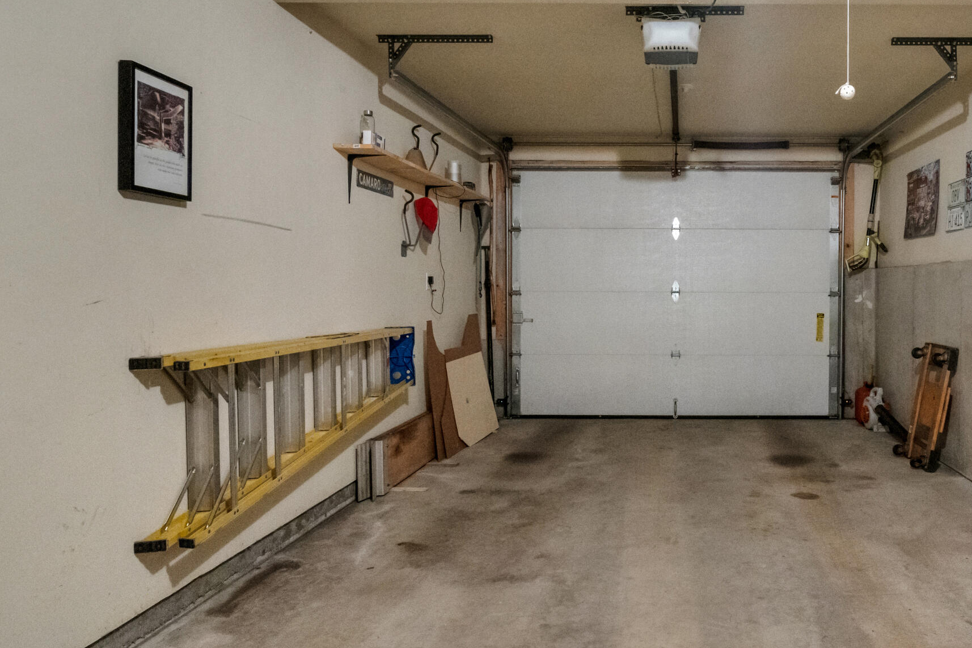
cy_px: 314
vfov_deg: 46.4
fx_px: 756
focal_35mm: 28
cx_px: 674
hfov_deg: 63.2
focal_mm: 16
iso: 12800
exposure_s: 1/30
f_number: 8
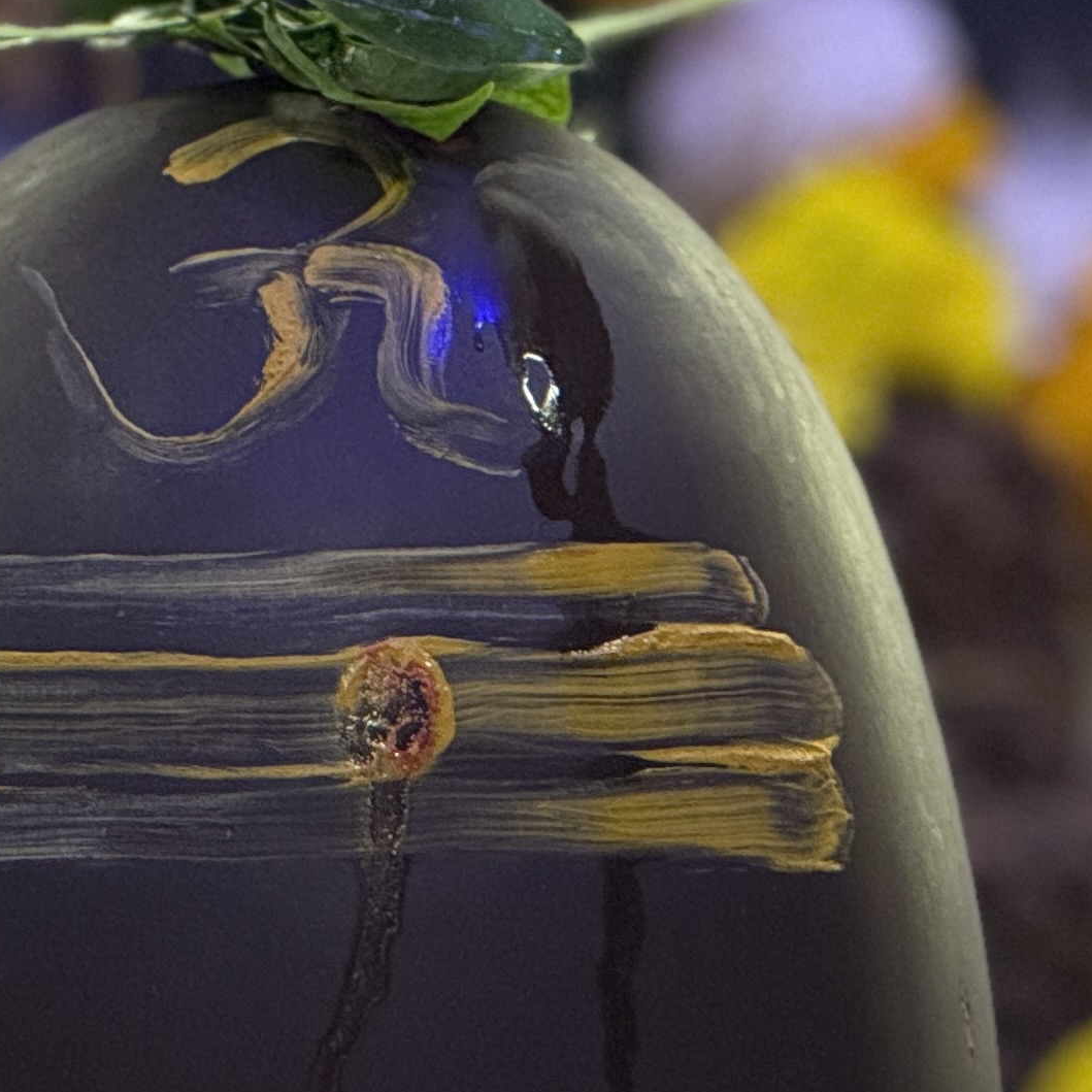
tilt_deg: -4.2
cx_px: 401
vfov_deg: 4.3
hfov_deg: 4.3
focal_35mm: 404
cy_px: 777
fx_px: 14419
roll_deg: -0.6
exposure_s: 1/100
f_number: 2.8
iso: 500
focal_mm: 15.66
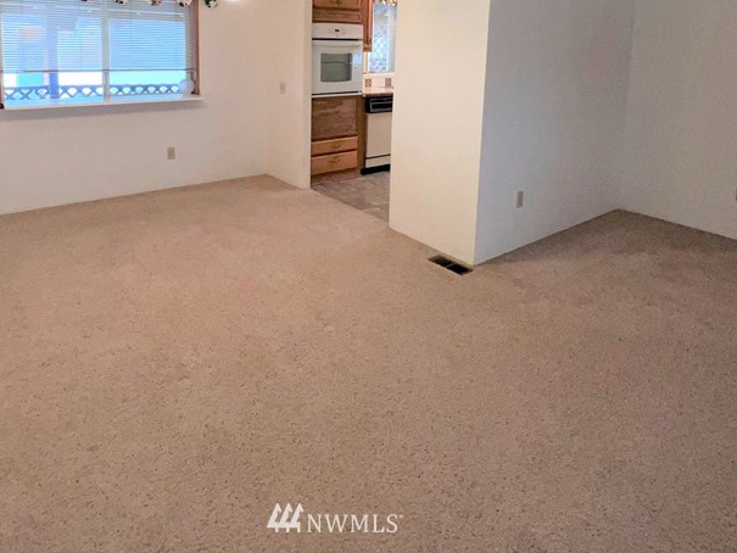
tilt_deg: -6.7
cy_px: 96
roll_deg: -1.4
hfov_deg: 76.2
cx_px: 335
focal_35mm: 22
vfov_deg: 55.9
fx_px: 468
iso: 64
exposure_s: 1/113
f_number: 1.8
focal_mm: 1.57
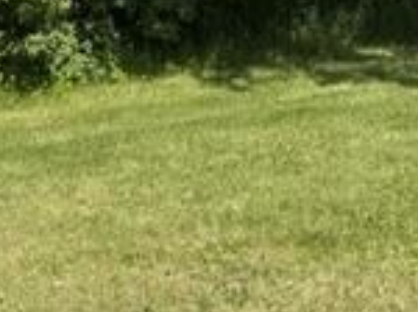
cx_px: -64
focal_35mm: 77
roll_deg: +0.3
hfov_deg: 23.5
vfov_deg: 18.1
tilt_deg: -7.0
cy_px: -70
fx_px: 928
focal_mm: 6.76
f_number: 1.78
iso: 80
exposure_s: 1/3425
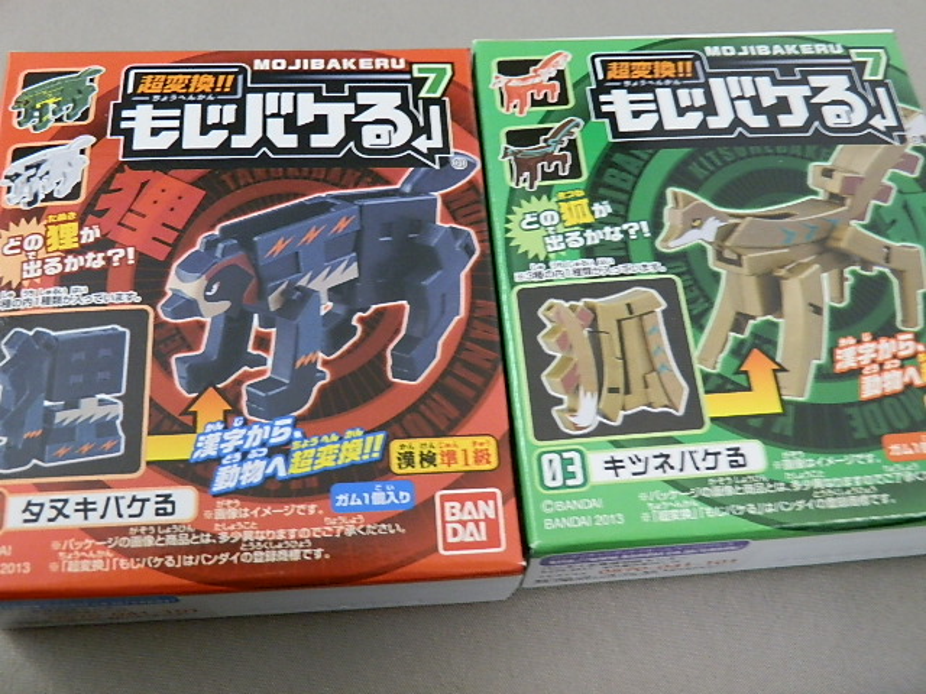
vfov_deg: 41.8
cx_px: 463
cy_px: 347
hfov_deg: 54.0
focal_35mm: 34
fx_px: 910
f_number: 3.5
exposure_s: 1/8
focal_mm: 6.17
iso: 250
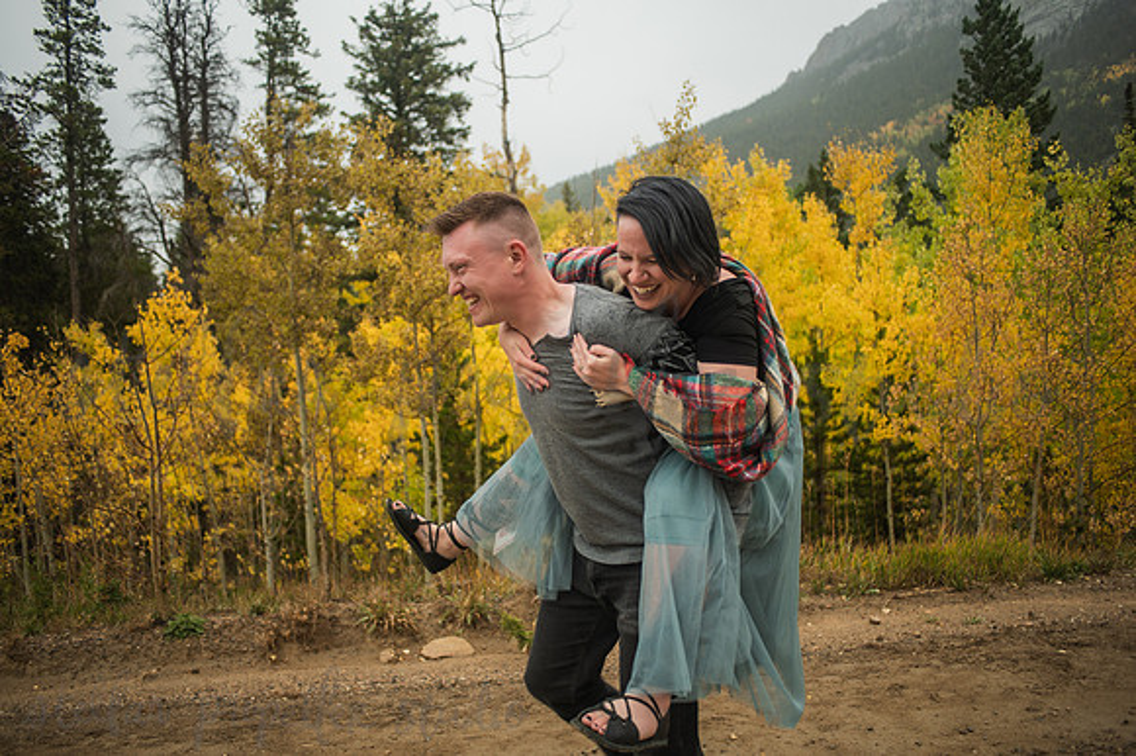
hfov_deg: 64.3
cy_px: 378
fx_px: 903
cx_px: 568
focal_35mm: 29
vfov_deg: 45.4
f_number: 2.8
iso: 320
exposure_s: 1/160
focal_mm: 28
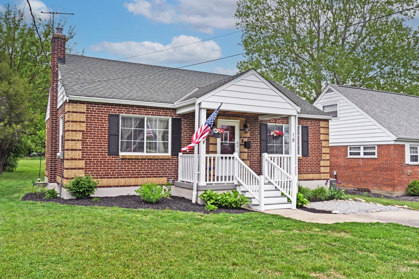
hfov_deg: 61.9
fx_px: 349
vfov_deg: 43.6
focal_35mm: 30
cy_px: 140
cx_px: 210
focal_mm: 30
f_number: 5.6
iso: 125
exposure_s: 1/250
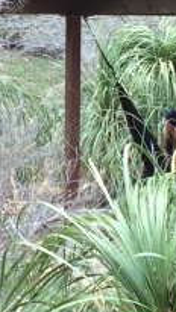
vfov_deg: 16.2
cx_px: -97
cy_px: 51
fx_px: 1086
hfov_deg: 9.0
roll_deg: +0.0
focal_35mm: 131
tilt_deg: -2.3
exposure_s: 1/120
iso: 32
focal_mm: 4.15
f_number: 2.2
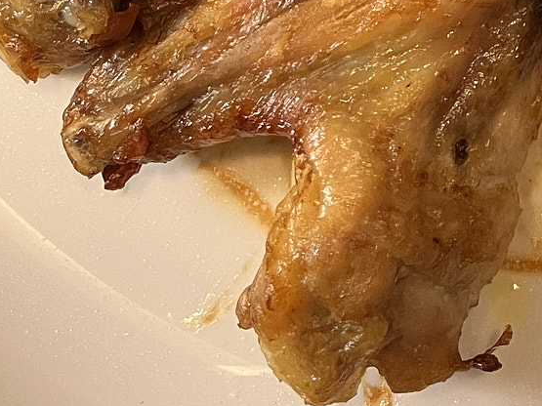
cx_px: 605
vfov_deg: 13.5
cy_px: -372
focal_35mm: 96
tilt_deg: -80.6
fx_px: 1503
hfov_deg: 19.5
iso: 250
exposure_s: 1/50
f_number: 1.6
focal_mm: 5.1
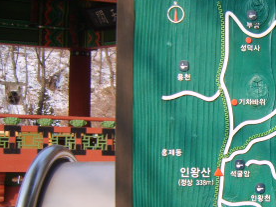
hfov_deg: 22.7
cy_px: 169
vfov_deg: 18.0
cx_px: 309
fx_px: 645
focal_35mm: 81
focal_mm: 7.4
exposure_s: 1/350
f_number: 2.8
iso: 50
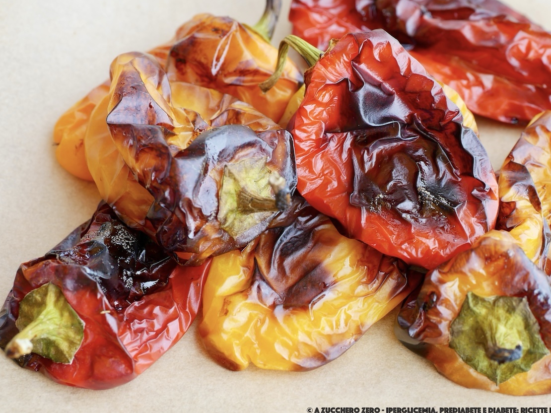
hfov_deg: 21.1
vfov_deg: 15.9
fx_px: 1480
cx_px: 290
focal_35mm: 93
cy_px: 195
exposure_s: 1/5
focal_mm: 43
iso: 200
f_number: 5.6
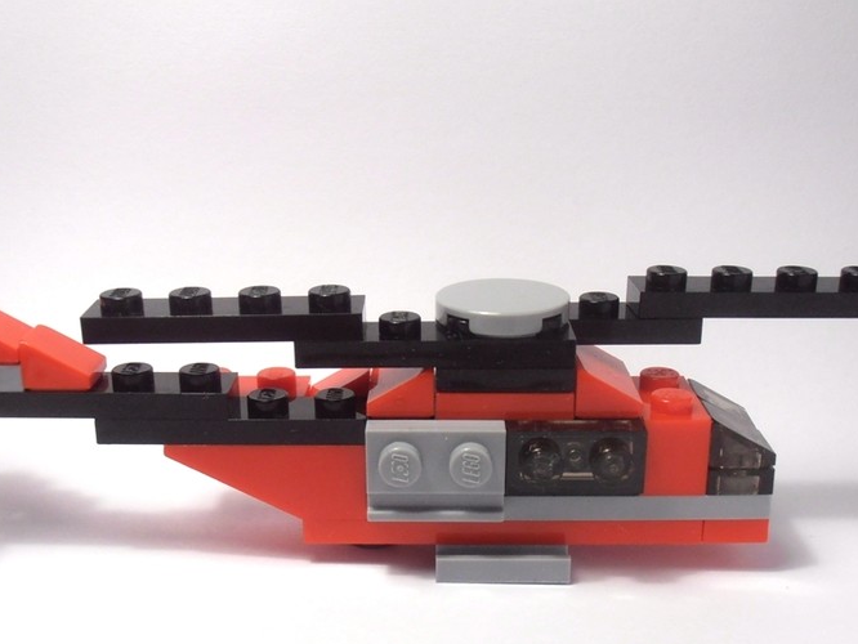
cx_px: 411
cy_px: 413
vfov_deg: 29.0
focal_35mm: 50
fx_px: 1240
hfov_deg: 38.2
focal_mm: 6.61
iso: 80
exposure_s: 1/80
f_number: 3.9
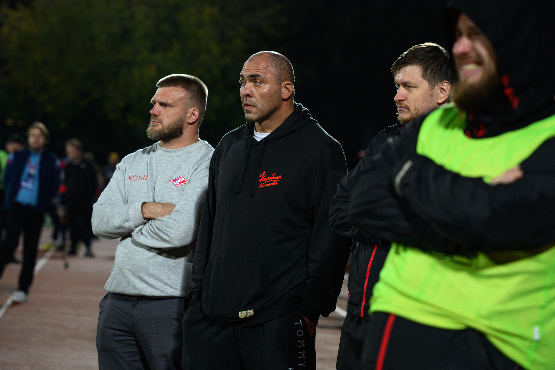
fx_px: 2900
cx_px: 264
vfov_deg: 7.3
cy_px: 112
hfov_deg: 10.9
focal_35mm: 188
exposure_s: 1/1250
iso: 3200
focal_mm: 120
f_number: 4
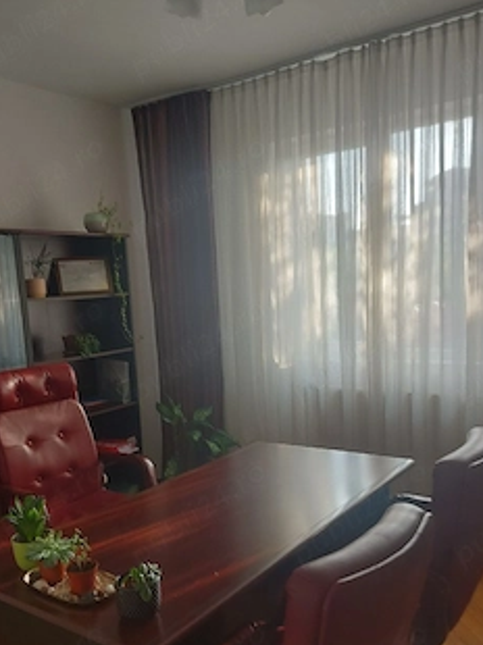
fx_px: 578
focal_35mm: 31
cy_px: 377
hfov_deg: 45.4
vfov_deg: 58.1
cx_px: 239
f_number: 1.8
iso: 32
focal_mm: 5.23
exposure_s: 1/50
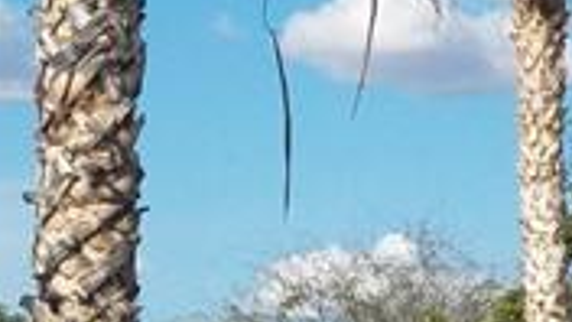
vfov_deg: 3.9
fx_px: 4702
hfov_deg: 6.9
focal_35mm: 310
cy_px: 585
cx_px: 58
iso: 125
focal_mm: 8.9
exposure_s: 1/2000
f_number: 3.6
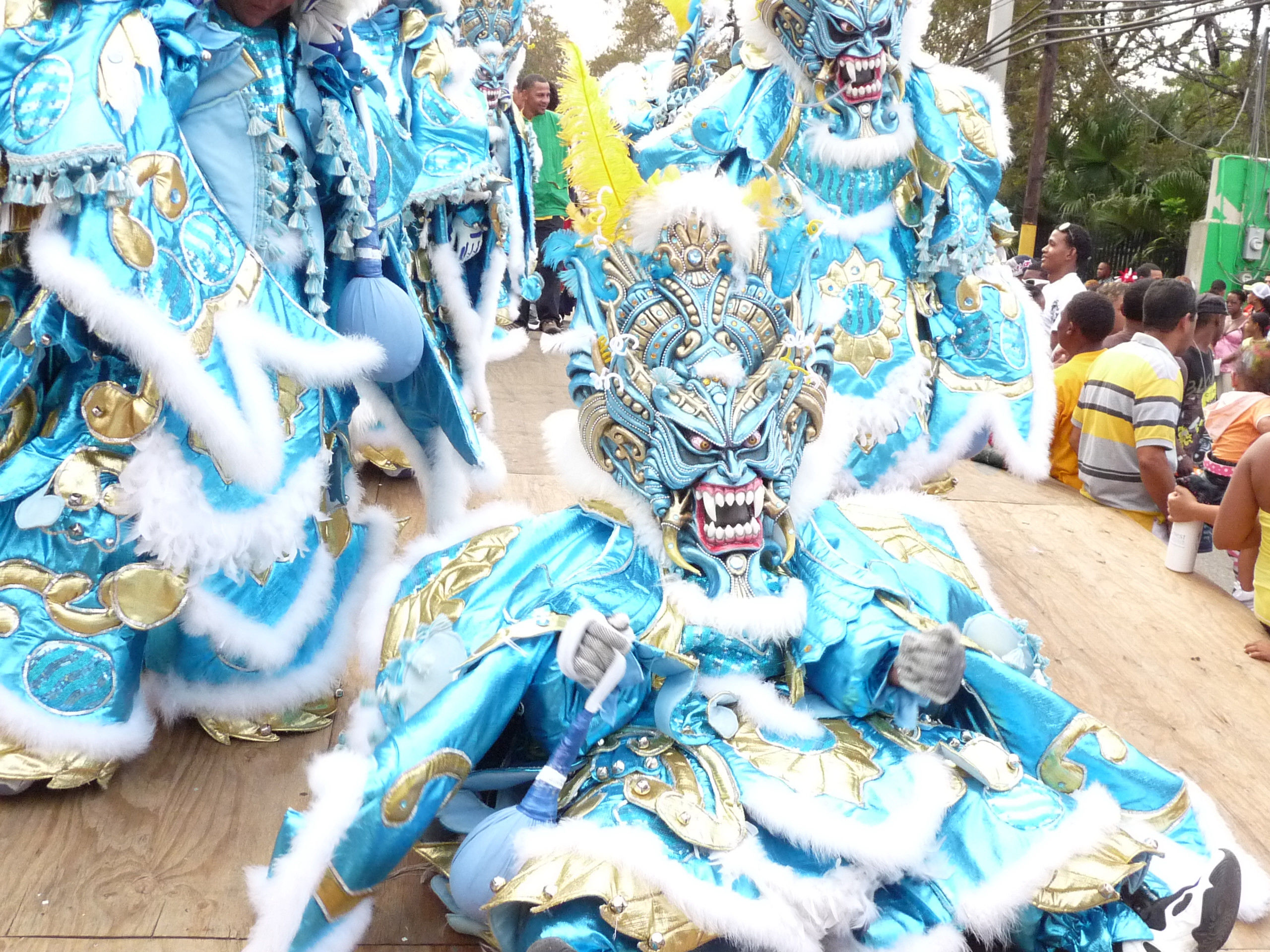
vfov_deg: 36.8
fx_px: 1431
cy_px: 476
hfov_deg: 47.9
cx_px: 635
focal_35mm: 39
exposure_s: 1/250
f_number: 2.8
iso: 320
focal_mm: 4.8
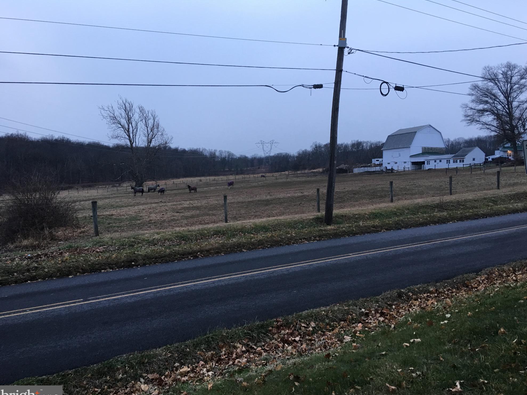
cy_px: 203
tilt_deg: +0.1
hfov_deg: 60.0
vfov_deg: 46.8
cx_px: 269
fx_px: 457
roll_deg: -2.2
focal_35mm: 30
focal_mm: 4.15
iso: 32
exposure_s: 1/30
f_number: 2.2
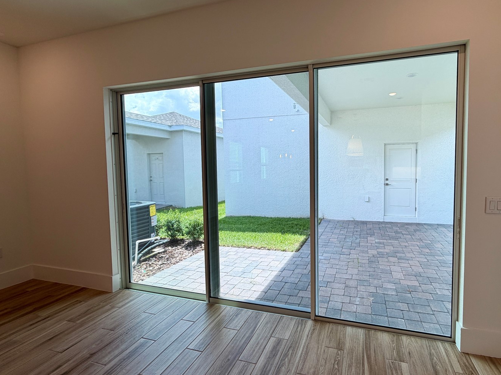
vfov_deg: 74.7
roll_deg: +0.8
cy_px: 178
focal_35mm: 17
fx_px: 246
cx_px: 297
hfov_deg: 90.0
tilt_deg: -2.8
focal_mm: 2.22
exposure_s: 1/120
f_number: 2.2
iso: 32
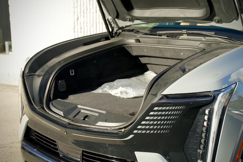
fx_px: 315
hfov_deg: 42.2
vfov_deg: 28.9
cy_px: 81
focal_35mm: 47
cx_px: 122
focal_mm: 31.1
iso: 250
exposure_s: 1/50
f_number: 2.8
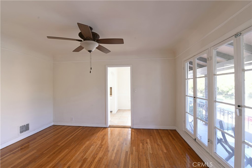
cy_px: 84
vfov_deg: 81.2
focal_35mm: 14
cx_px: 126
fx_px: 98
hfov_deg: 104.2
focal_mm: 14
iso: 125
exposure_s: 1/4
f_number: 8
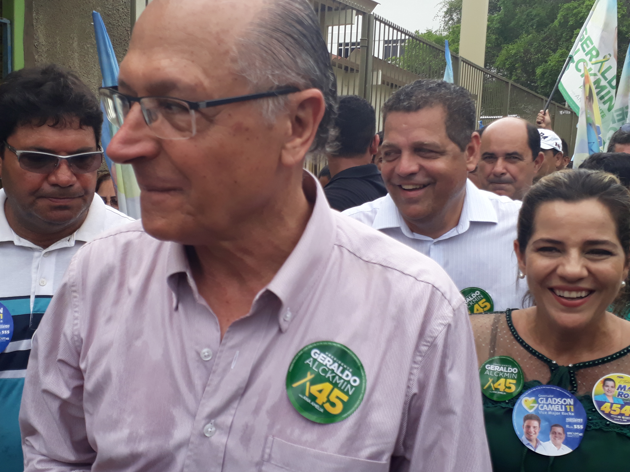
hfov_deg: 55.0
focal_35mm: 33
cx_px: 253
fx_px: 601
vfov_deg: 42.9
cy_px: 249
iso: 40
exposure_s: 1/631
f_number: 1.9
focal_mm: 3.6
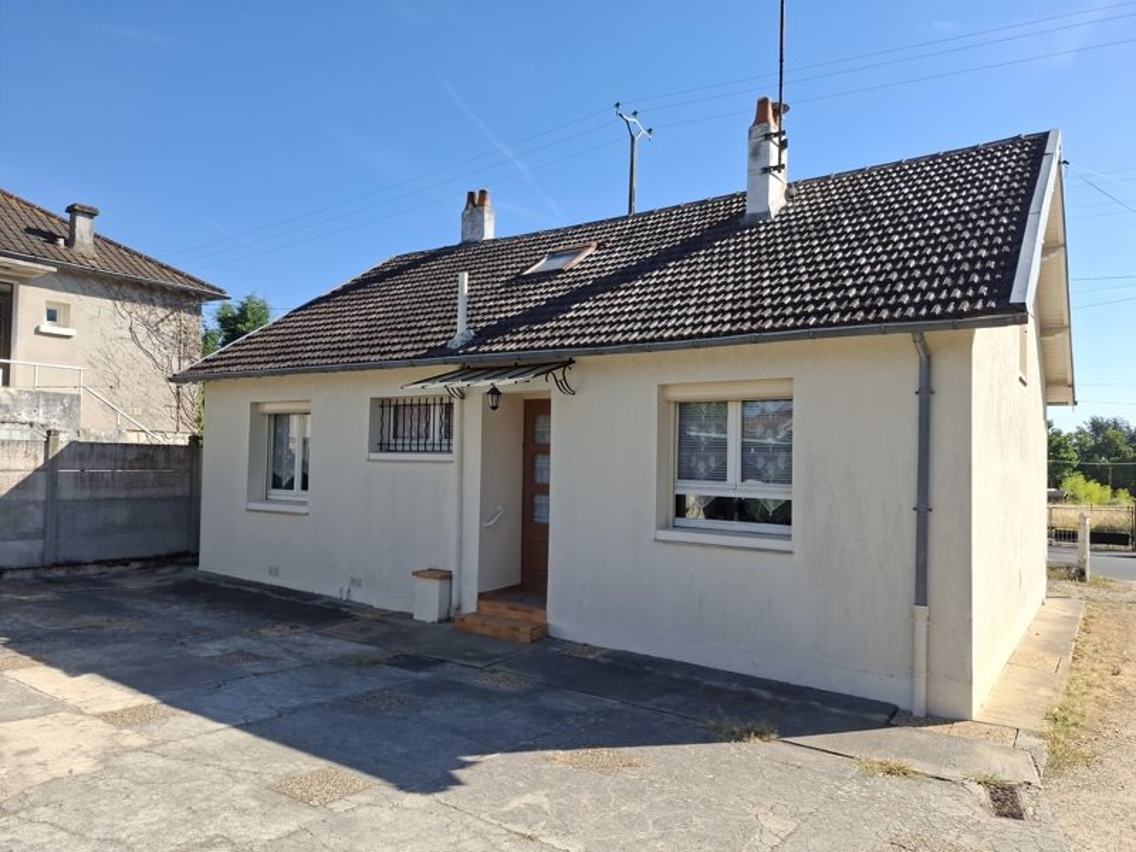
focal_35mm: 23
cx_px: 568
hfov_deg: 73.9
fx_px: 755
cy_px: 426
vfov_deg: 58.9
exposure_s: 1/1098
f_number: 1.8
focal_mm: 5.54
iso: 50
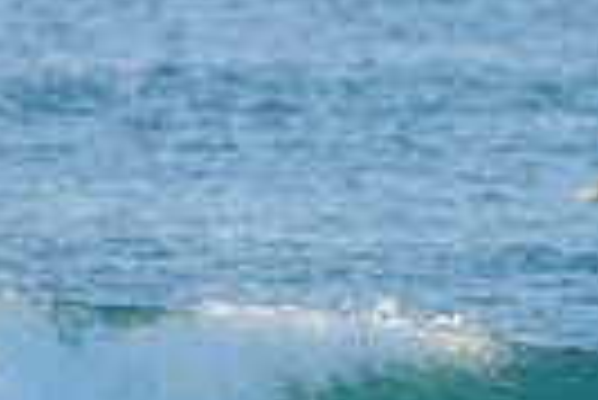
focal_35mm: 2186
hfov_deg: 0.9
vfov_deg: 0.6
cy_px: 640
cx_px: 391
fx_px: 36351
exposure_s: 1/1600
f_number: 5.6
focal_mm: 500
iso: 450
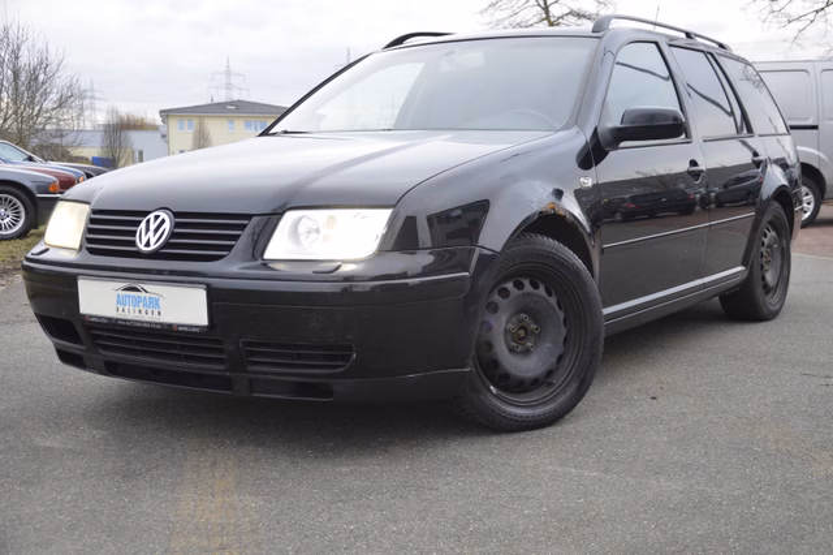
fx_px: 1110
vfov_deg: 28.0
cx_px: 416
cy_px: 278
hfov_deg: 41.1
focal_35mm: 48
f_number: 4.2
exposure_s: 1/40
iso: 400
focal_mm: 32
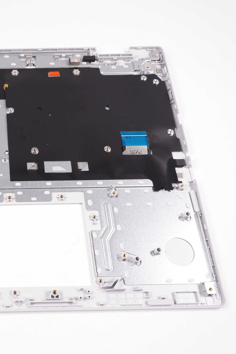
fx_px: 469
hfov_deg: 26.0
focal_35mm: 48
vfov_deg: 41.3
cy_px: 177
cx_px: -26
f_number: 5.6
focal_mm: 21
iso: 800
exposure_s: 1/320
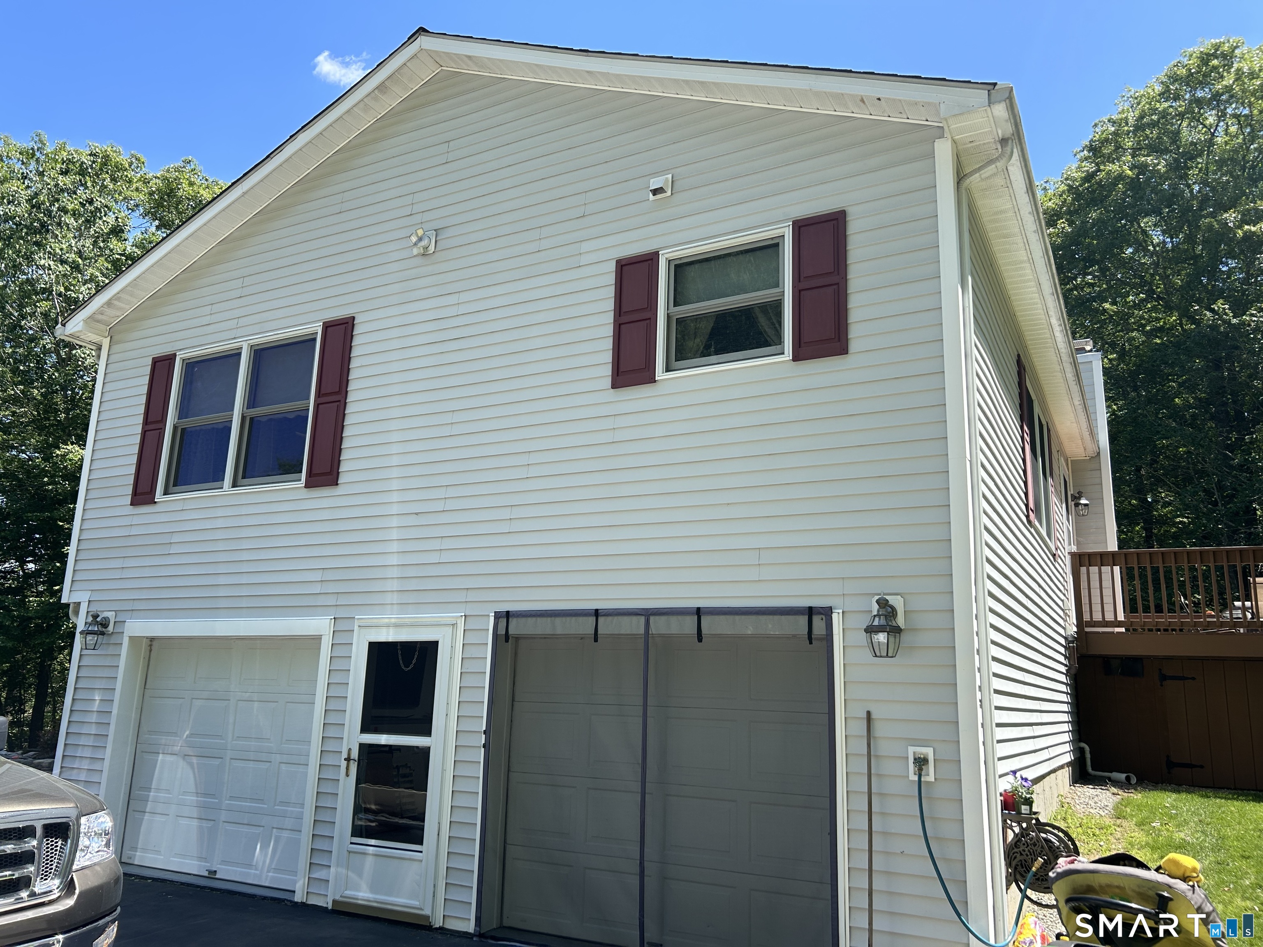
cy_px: 474
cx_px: 632
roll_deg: -1.4
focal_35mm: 26
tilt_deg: +10.2
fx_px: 949
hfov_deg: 67.3
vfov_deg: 53.1
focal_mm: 5.7
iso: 50
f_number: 1.5
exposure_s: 1/1395
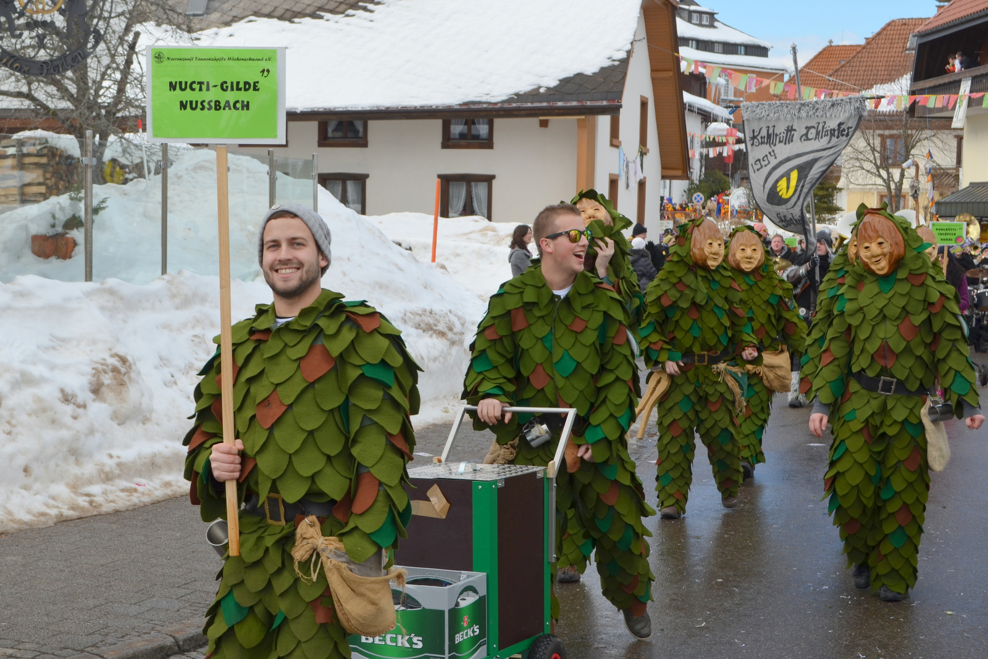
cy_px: 330
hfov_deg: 37.8
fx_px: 1441
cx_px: 494
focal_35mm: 52
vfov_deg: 25.8
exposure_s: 1/200
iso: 100
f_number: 9
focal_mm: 35
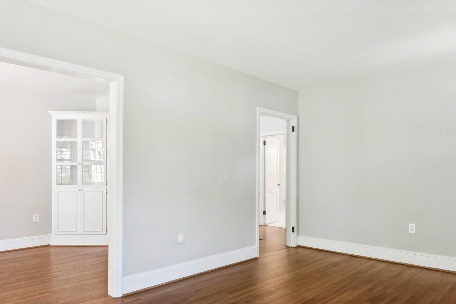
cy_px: 177
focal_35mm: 25
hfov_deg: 71.3
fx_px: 317
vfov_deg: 51.1
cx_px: 253
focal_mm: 15
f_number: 8
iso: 200
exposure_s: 1/6
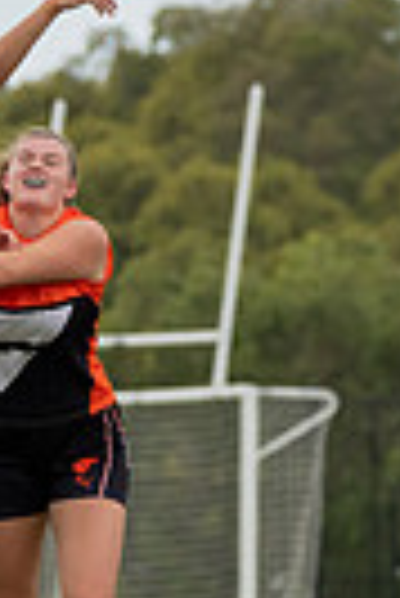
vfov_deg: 1.6
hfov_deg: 1.0
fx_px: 22074
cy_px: 263
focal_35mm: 1328
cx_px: -101
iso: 1000
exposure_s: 1/1600
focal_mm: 280
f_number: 10
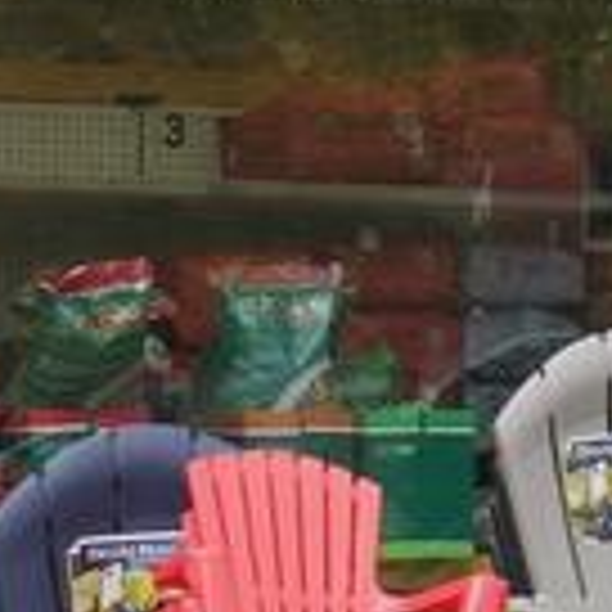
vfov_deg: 10.1
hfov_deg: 9.8
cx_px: 891
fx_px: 3460
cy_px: 281
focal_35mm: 173
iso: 200
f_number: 10
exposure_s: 1/160
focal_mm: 18
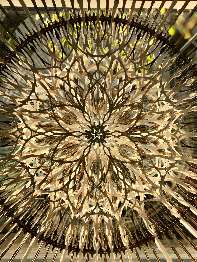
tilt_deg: +1.3
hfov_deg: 25.7
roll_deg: -0.2
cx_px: 98
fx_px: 433
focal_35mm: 57
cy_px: 131
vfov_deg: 33.8
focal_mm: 6.6
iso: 20
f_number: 2.8
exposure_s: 1/241
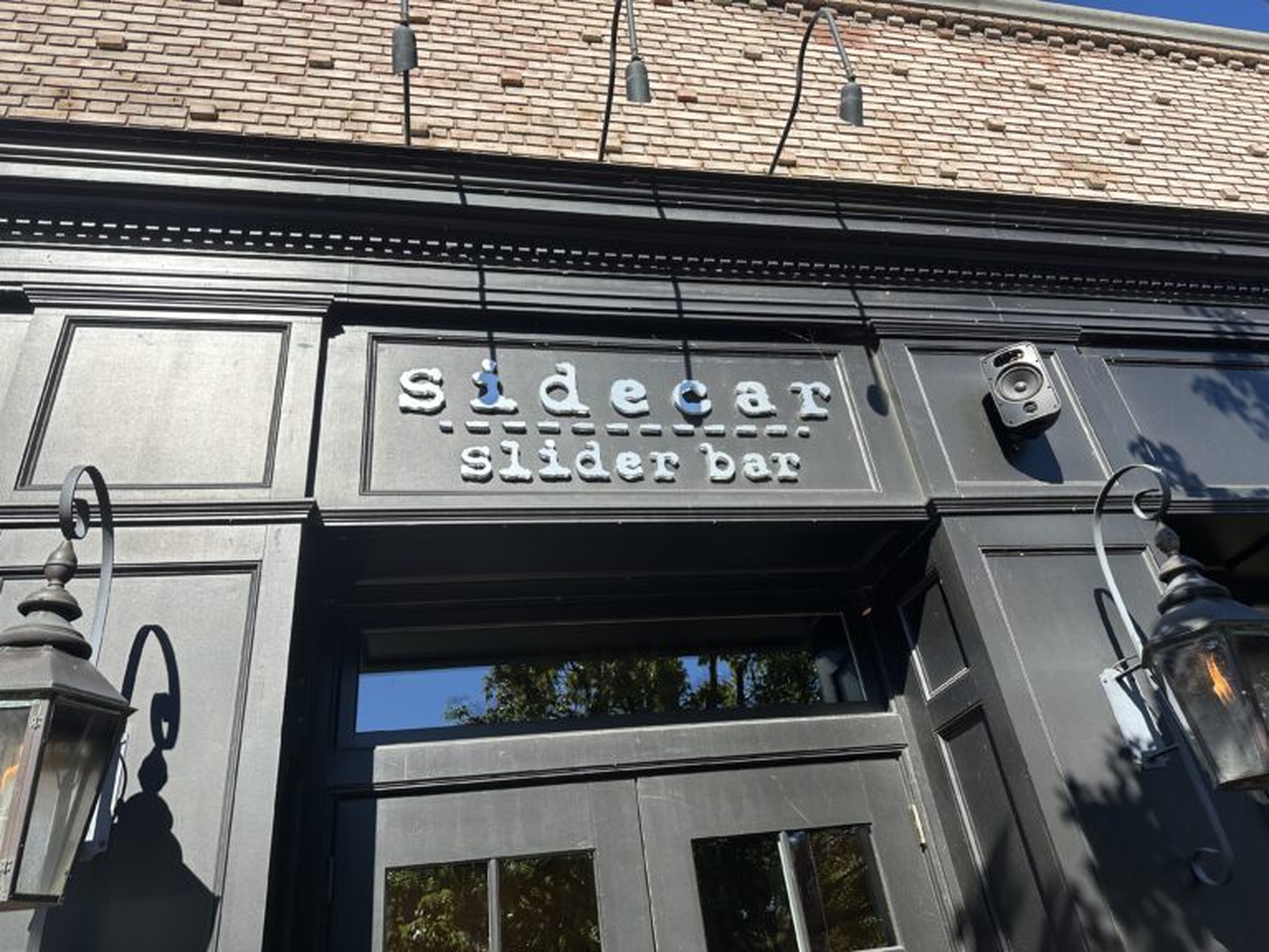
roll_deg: +6.8
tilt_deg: +33.1
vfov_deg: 56.8
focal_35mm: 24
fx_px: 880
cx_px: 634
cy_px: 476
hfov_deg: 71.6
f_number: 1.78
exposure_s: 1/2882
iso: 80
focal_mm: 6.86
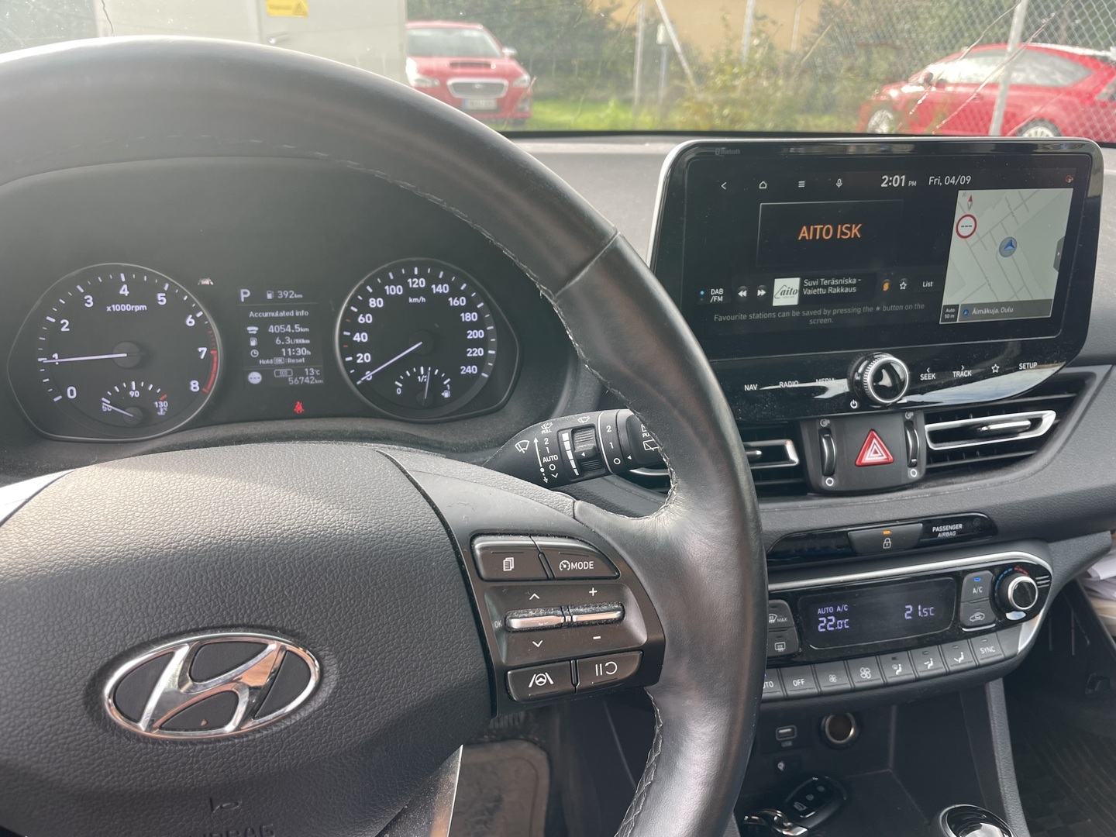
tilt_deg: -22.6
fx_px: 838
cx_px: 558
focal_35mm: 26
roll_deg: -2.3
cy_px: 418
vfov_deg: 53.1
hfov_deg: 67.3
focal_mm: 4.2
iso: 32
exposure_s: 1/123
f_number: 1.6
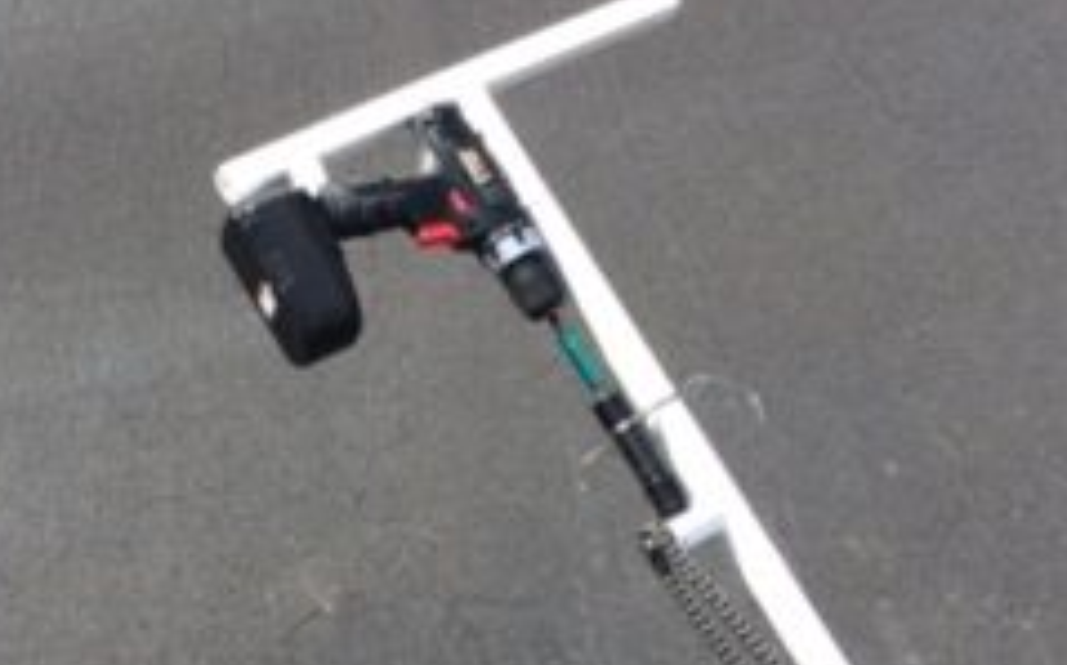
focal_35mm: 60
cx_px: 442
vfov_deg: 21.5
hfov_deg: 33.9
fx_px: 1744
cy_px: 420
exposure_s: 1/892
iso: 32
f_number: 2.2
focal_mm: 4.12
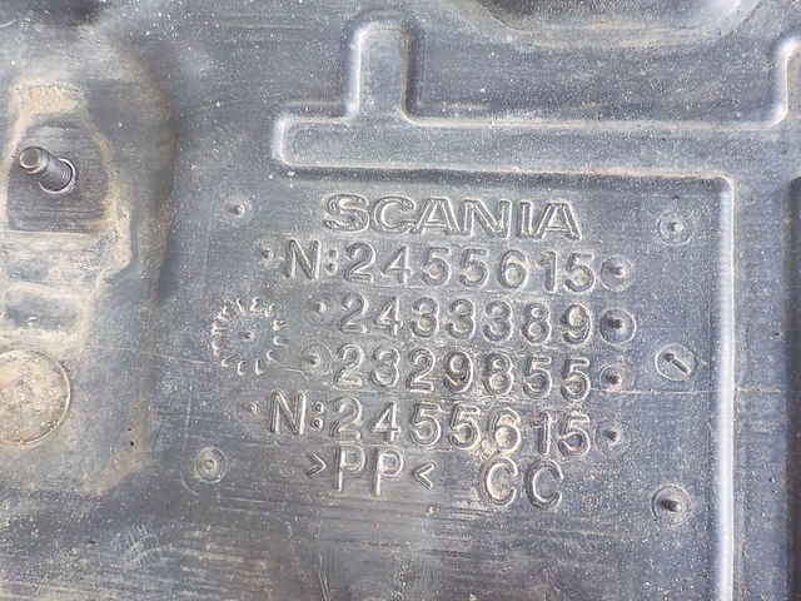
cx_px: 400
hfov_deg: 60.0
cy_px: 300
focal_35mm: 30
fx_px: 694
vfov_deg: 46.8
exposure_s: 1/30
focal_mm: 4.1
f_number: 3.3
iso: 220
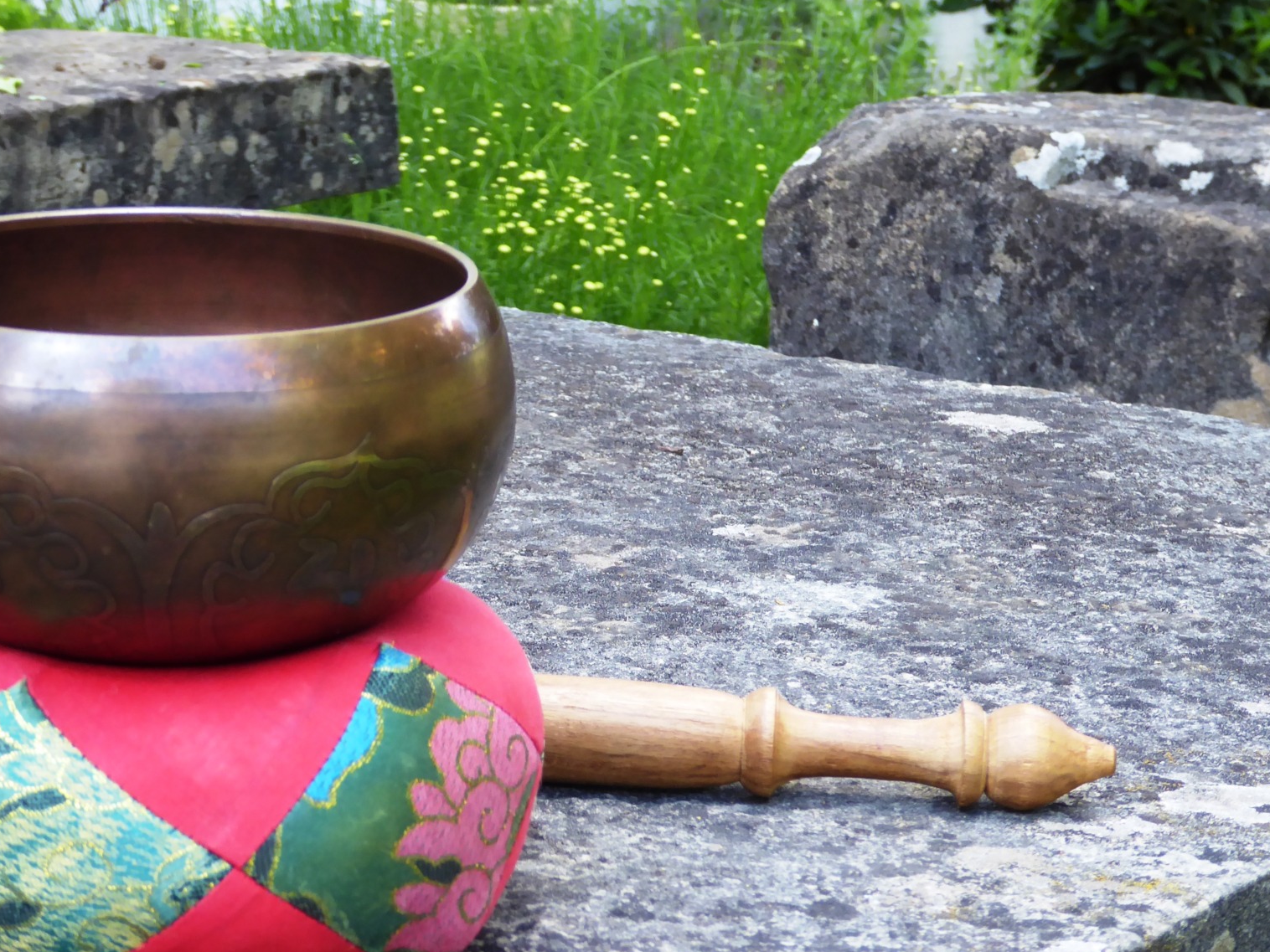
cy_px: 548
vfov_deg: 15.6
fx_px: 3485
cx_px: 490
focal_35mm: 95
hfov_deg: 20.6
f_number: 4.5
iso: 200
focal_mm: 12.5
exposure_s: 1/60
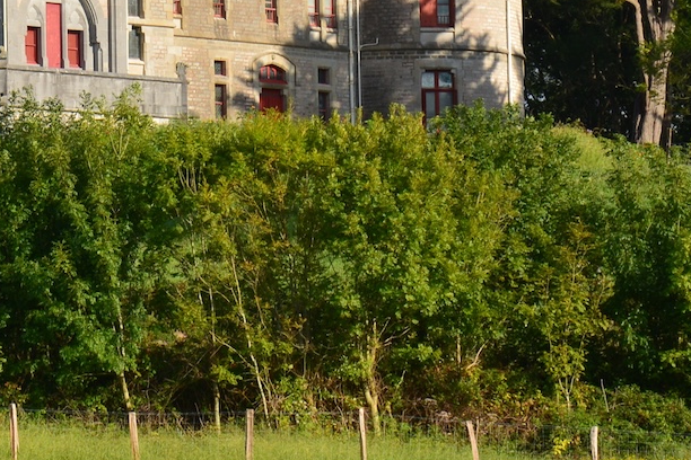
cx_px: 100
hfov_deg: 6.8
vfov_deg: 4.5
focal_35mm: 304
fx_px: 5835
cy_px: -39
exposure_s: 1/160
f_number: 11
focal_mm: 62
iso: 100
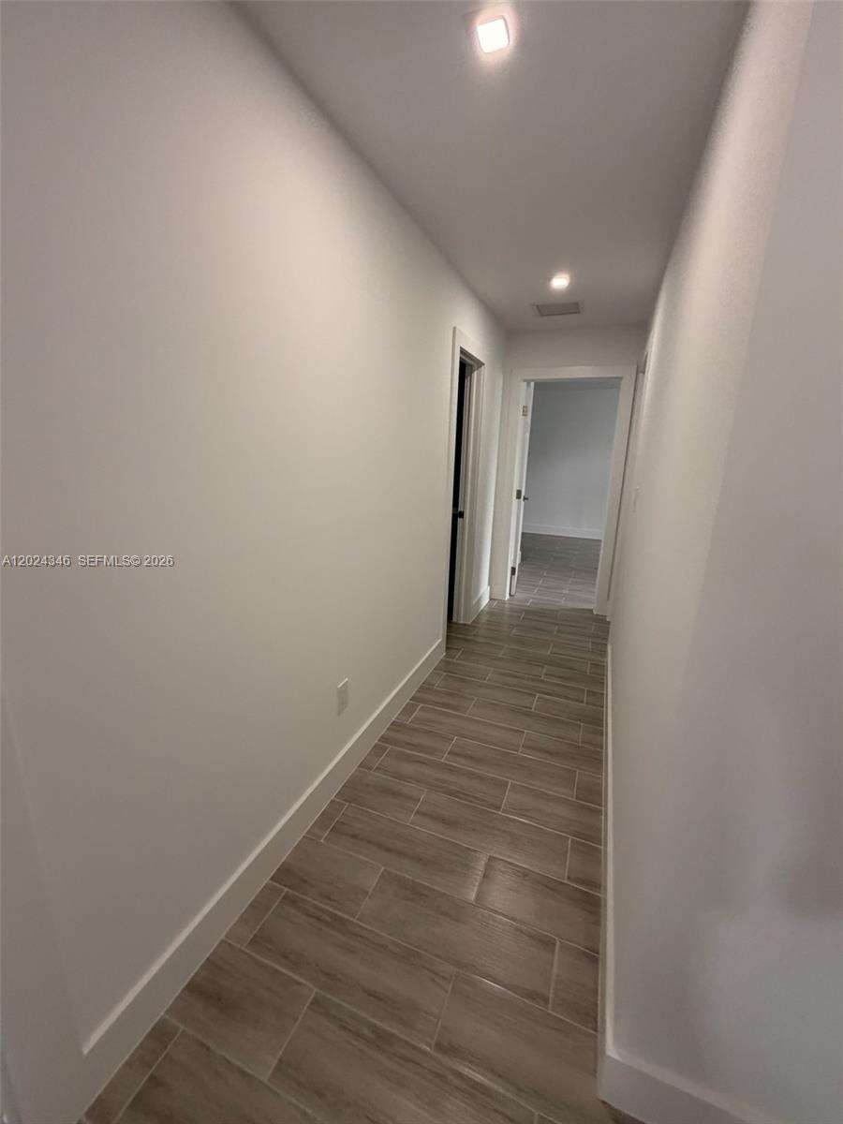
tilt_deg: -7.6
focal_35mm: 14
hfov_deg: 85.7
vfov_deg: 102.1
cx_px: 422
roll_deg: -2.4
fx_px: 455
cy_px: 562
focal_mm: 2.22
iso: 200
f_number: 2.2
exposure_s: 1/120
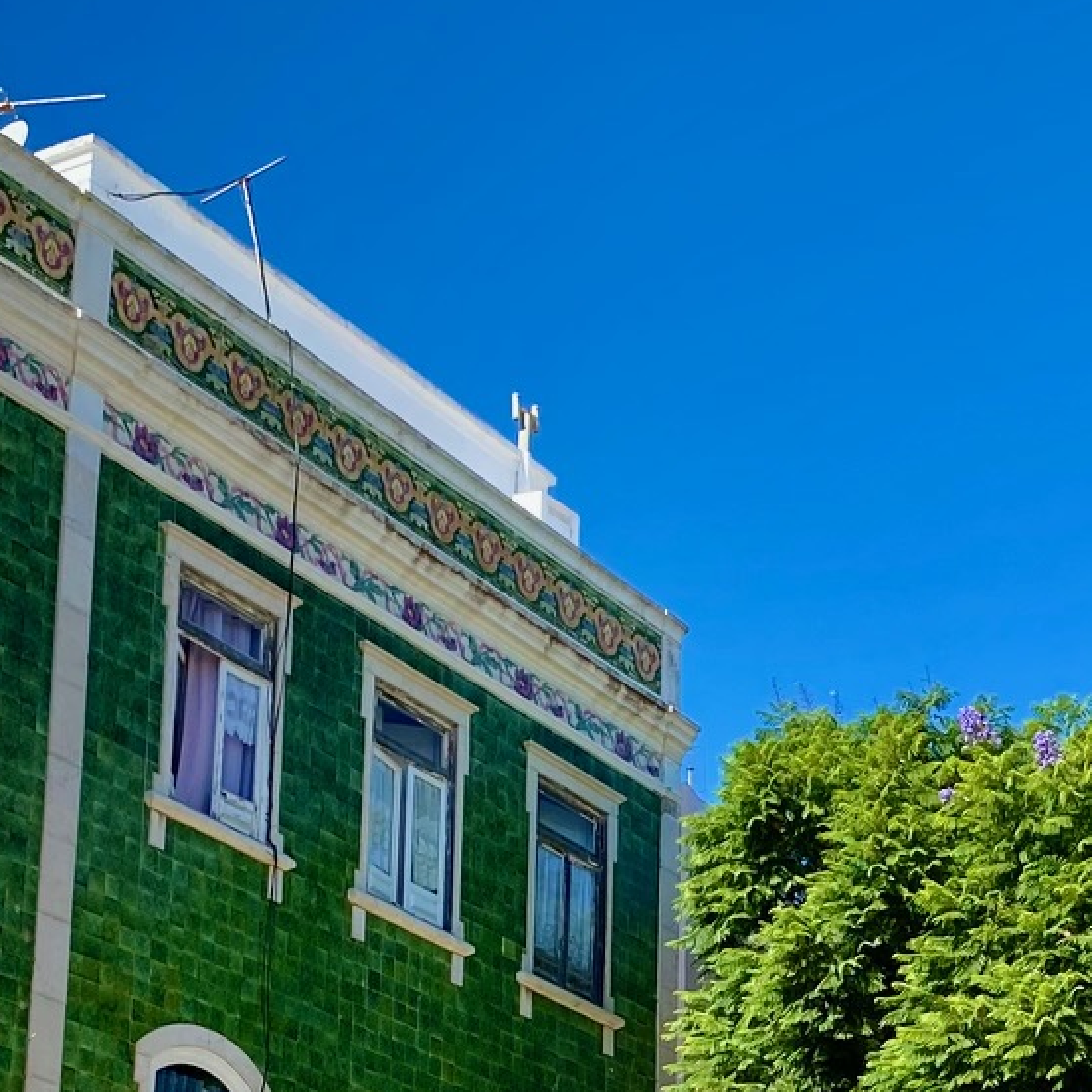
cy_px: 1193
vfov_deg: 19.8
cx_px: 890
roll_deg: +0.2
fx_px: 2998
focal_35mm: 84
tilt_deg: +14.3
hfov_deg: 20.4
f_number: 1.8
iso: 32
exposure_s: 1/2028
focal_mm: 4.25
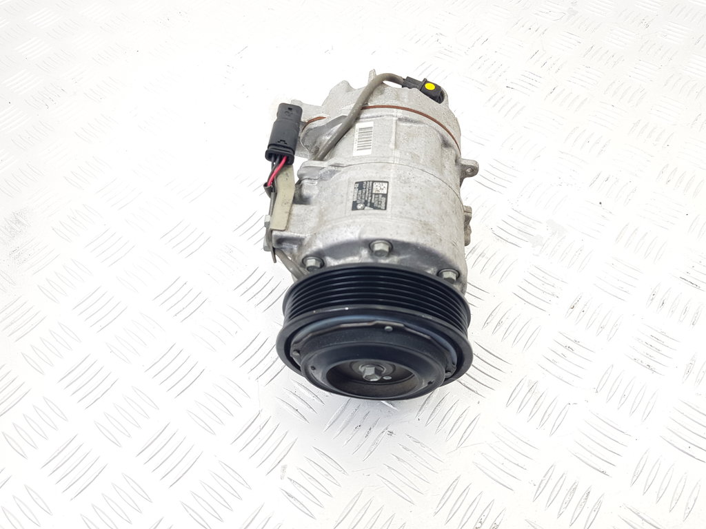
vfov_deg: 53.1
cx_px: 353
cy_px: 264
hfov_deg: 67.3
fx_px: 530
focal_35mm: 26
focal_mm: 4.2
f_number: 1.7
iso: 50
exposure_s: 1/50
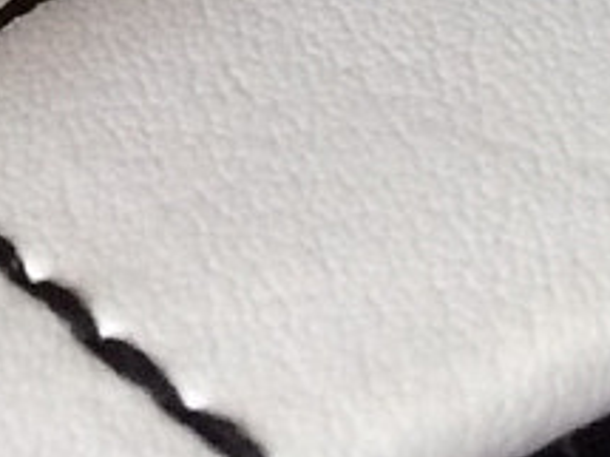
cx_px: -426
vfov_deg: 6.1
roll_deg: +4.5
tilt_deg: -33.4
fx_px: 3804
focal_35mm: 216
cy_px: -1150
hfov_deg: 8.8
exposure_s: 1/33
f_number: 2.2
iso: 250
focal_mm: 4.15
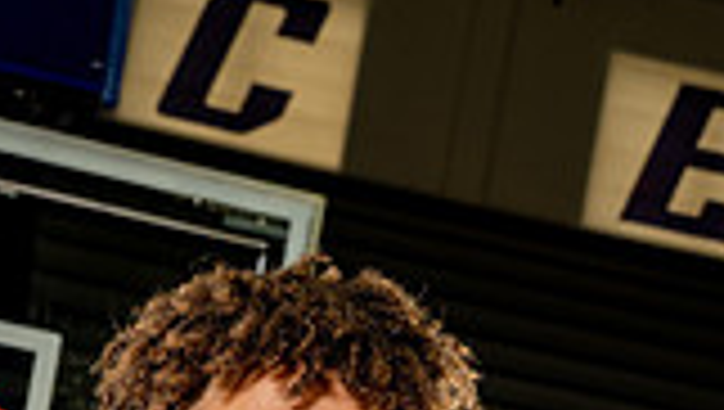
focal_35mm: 117
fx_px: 2249
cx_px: 76
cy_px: 996
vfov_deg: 9.3
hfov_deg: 18.0
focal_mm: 40
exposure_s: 1/250
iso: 640
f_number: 7.1
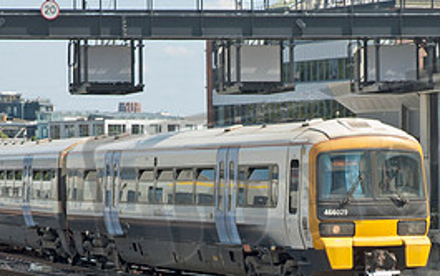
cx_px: 322
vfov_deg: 7.5
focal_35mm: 174
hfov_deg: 12.0
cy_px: 253
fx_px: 2088
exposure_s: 1/200
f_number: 8
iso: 200
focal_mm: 52
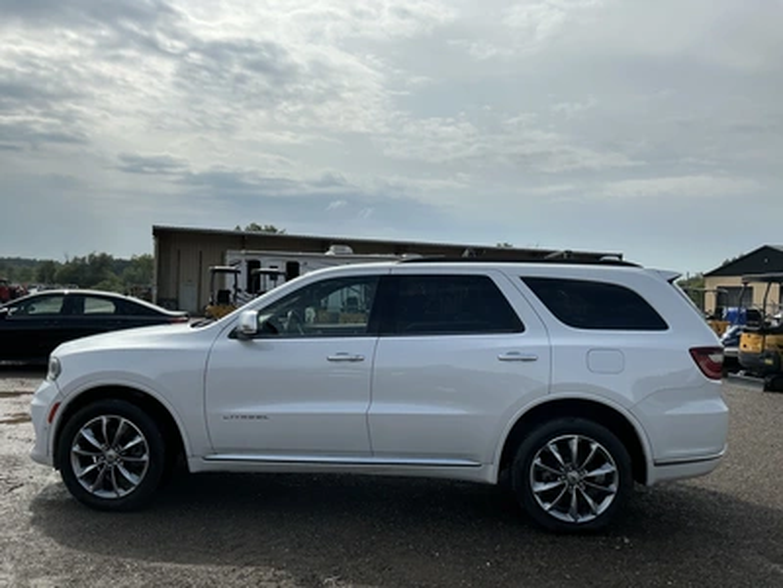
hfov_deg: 63.4
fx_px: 633
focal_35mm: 28
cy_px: 294
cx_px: 392
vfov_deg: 49.7
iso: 25
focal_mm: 3
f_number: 1.8
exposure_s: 1/4065
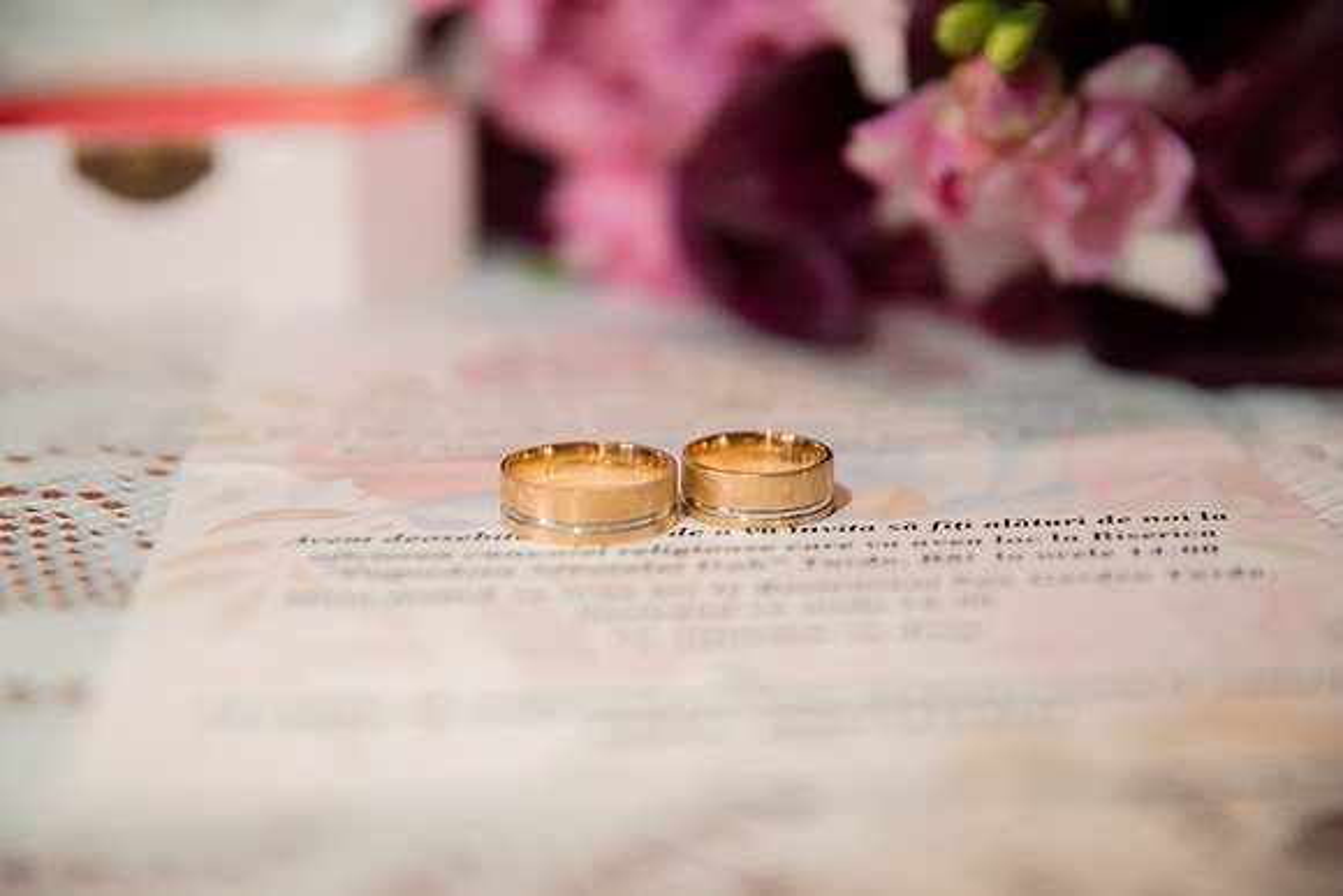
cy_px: 468
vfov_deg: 18.6
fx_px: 2729
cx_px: 641
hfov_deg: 27.6
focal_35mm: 73
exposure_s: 1/250
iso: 1250
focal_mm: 70
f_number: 2.8
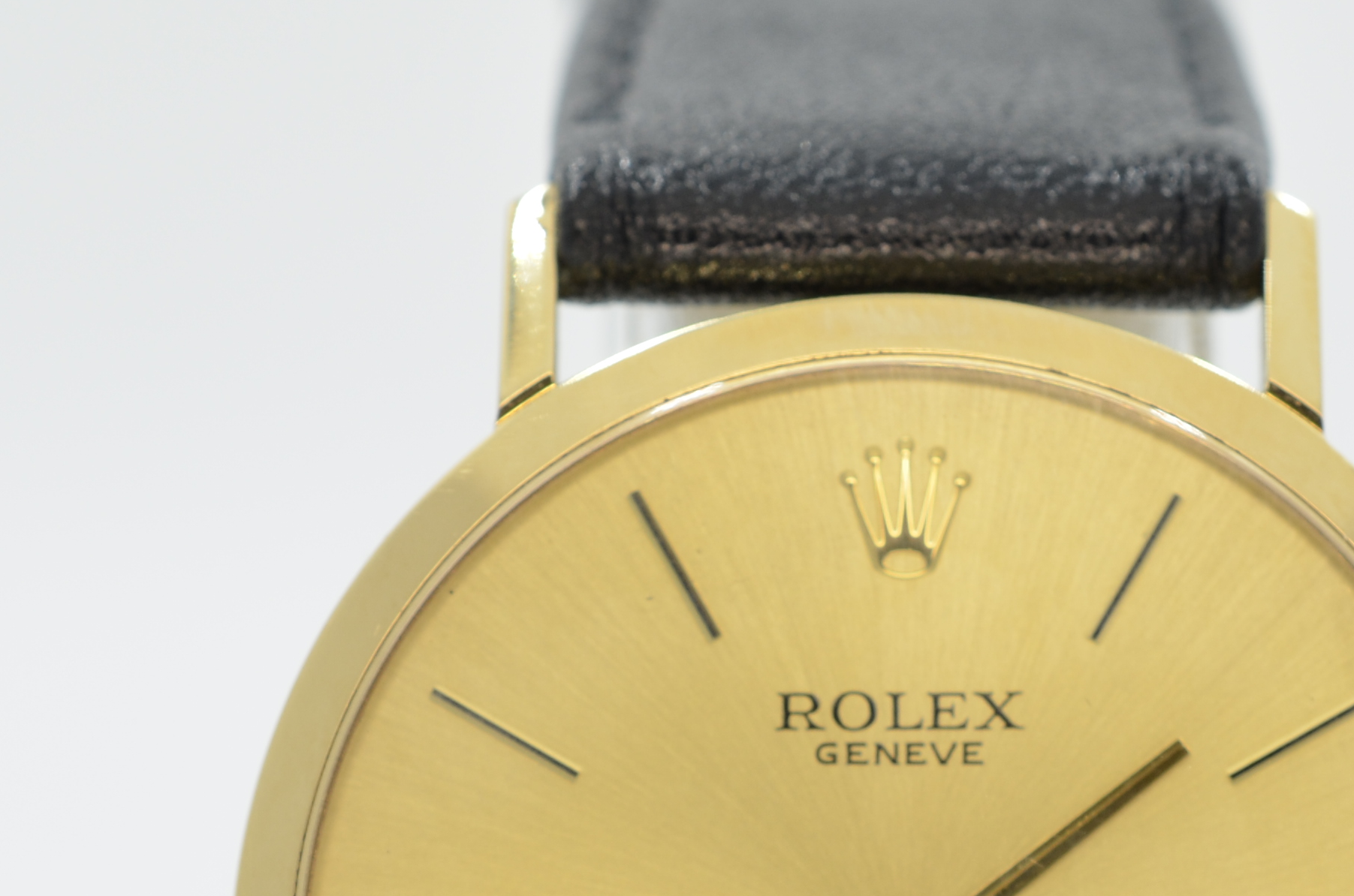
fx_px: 6155
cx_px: 846
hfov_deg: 12.5
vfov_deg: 8.3
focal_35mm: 164
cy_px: 911
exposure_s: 1/50
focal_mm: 40
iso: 160
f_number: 8
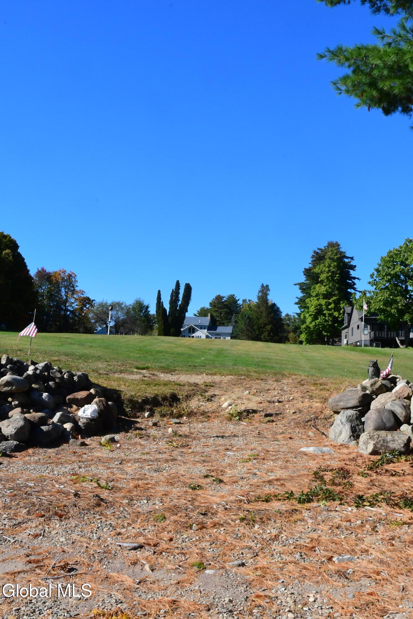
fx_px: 620
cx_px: 206
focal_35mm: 36
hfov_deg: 36.9
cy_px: 310
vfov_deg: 53.1
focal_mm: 18
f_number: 22
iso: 800
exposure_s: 1/200
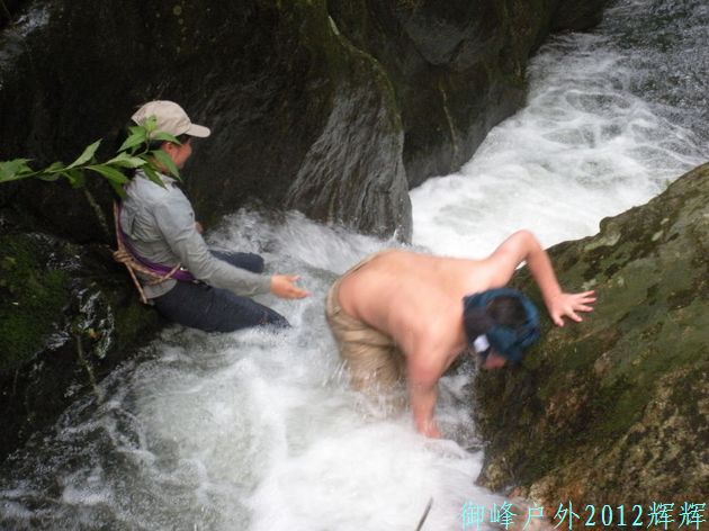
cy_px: 266
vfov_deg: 18.2
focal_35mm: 81
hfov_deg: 24.1
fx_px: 1658
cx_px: 354
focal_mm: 14.2
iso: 400
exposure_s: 1/62.7
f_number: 4.8
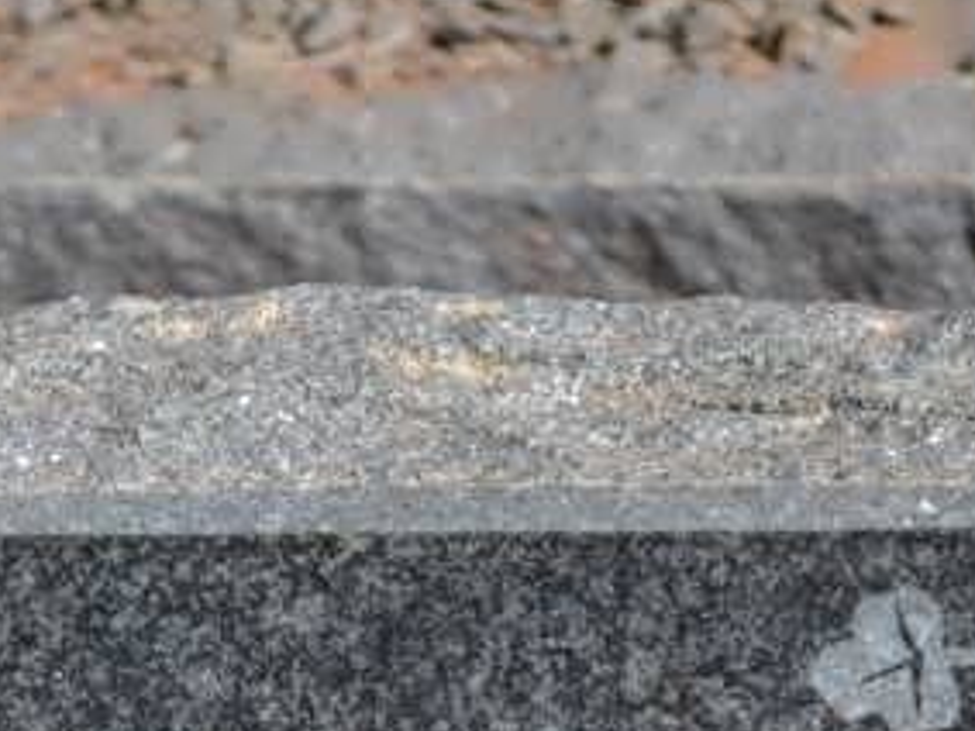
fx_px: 9461
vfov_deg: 4.4
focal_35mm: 336
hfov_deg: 5.9
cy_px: 1276
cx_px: 117
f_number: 5.6
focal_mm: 55
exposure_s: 1/125
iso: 125
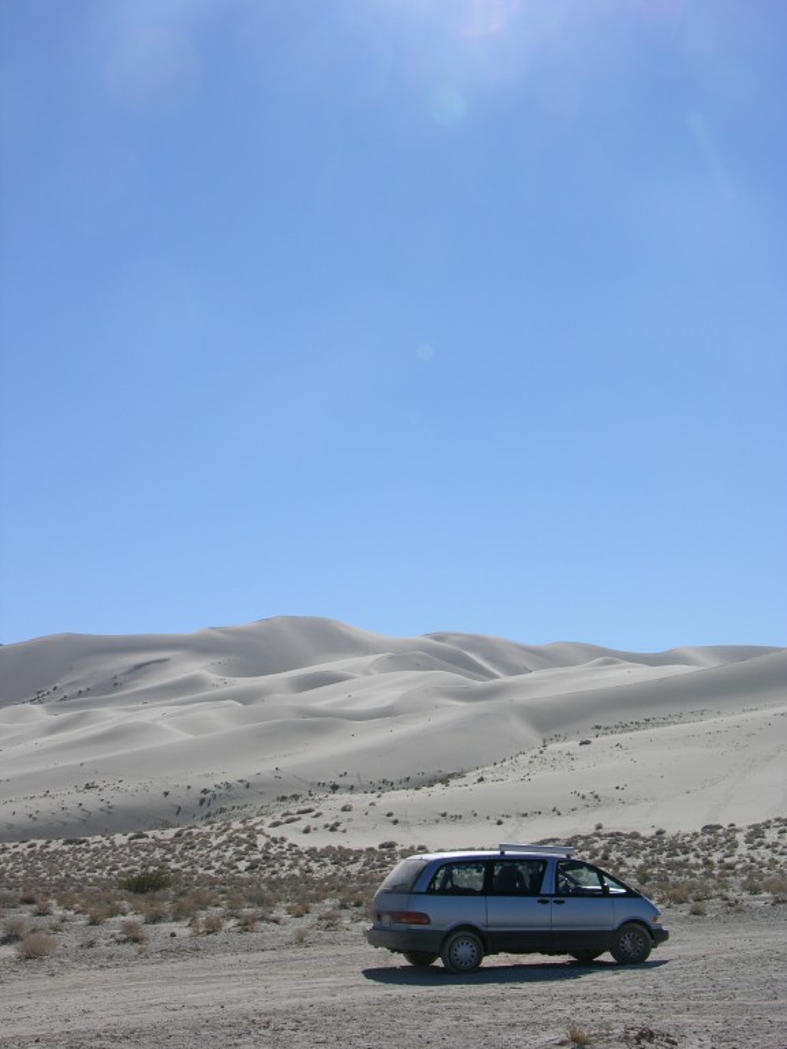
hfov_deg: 25.2
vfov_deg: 33.2
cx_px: 394
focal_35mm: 58
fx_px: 1758
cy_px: 524
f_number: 7
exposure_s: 1/341
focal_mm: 14.7
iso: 50
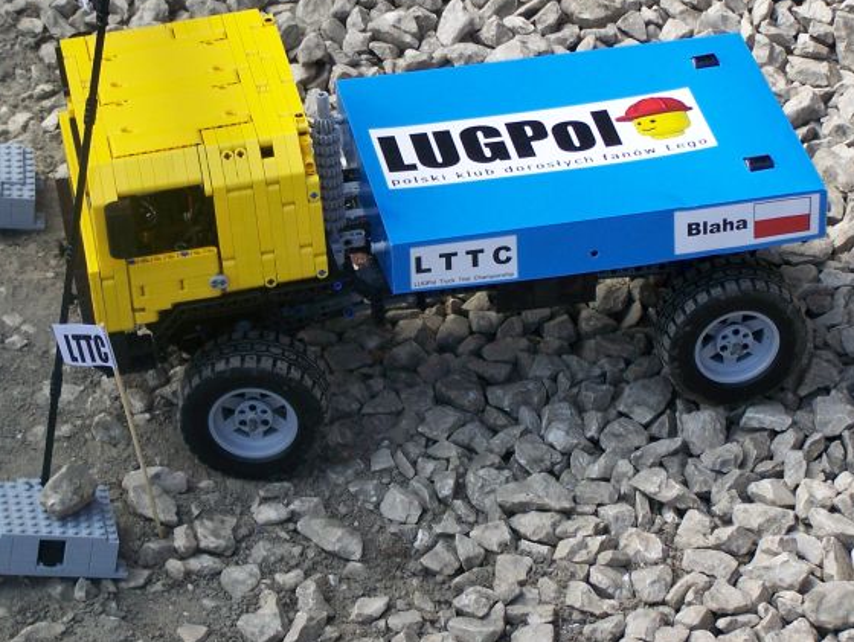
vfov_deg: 11.1
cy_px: 288
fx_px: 3309
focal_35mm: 134
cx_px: 377
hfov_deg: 14.7
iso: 80
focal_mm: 15.6
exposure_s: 1/400
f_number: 3.2
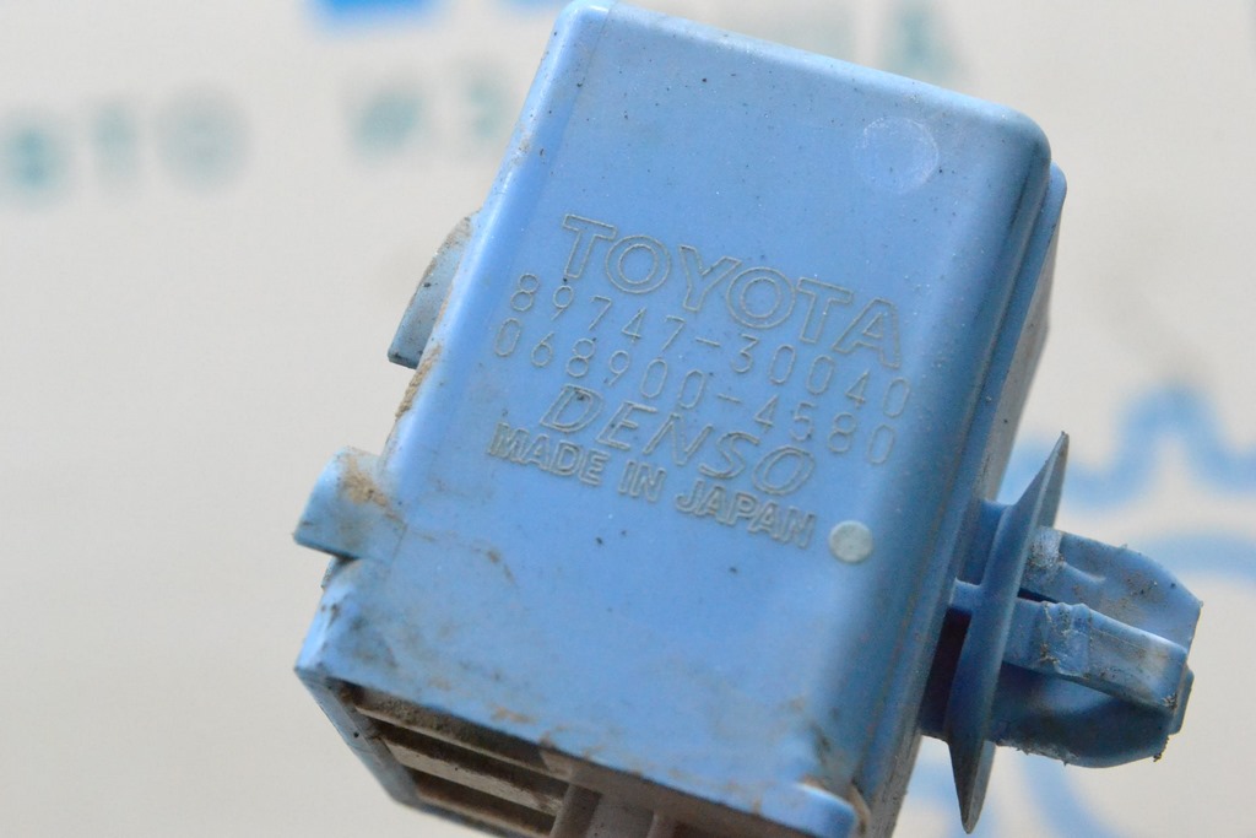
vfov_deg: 16.6
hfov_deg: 24.6
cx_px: 628
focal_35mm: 82
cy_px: 419
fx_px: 2879
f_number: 13
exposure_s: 1/100
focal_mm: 55
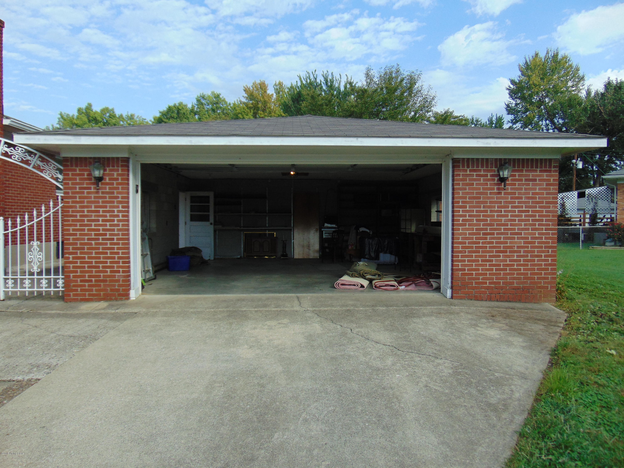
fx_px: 451
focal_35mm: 25
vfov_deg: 54.9
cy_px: 234
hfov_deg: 69.4
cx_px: 312
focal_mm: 4.5
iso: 80
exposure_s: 1/800
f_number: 3
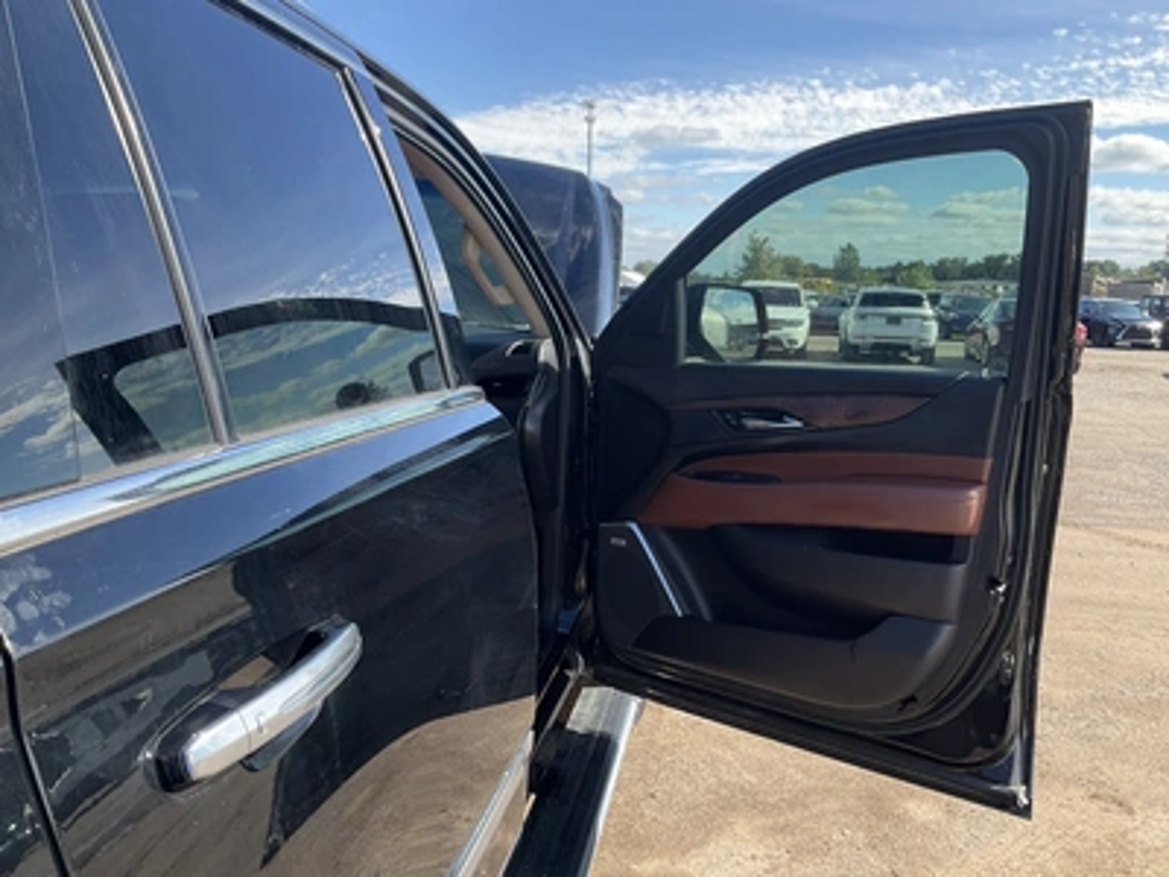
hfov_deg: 61.7
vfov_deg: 48.2
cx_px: 584
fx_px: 979
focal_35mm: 29
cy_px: 438
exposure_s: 1/580
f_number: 1.8
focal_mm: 3
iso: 25
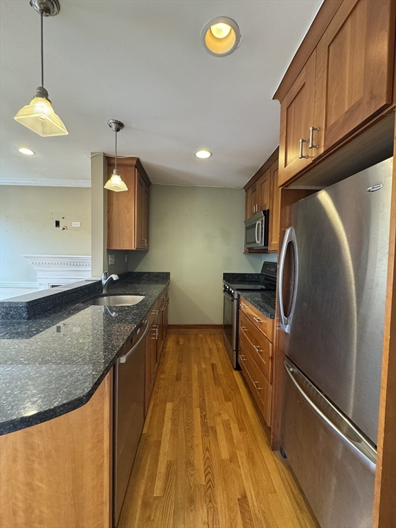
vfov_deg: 102.1
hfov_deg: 85.7
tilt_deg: -3.3
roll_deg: -1.2
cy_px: 264
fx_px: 214
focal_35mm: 14
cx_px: 198
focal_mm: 2.22
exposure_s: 1/60
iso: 500
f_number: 2.2
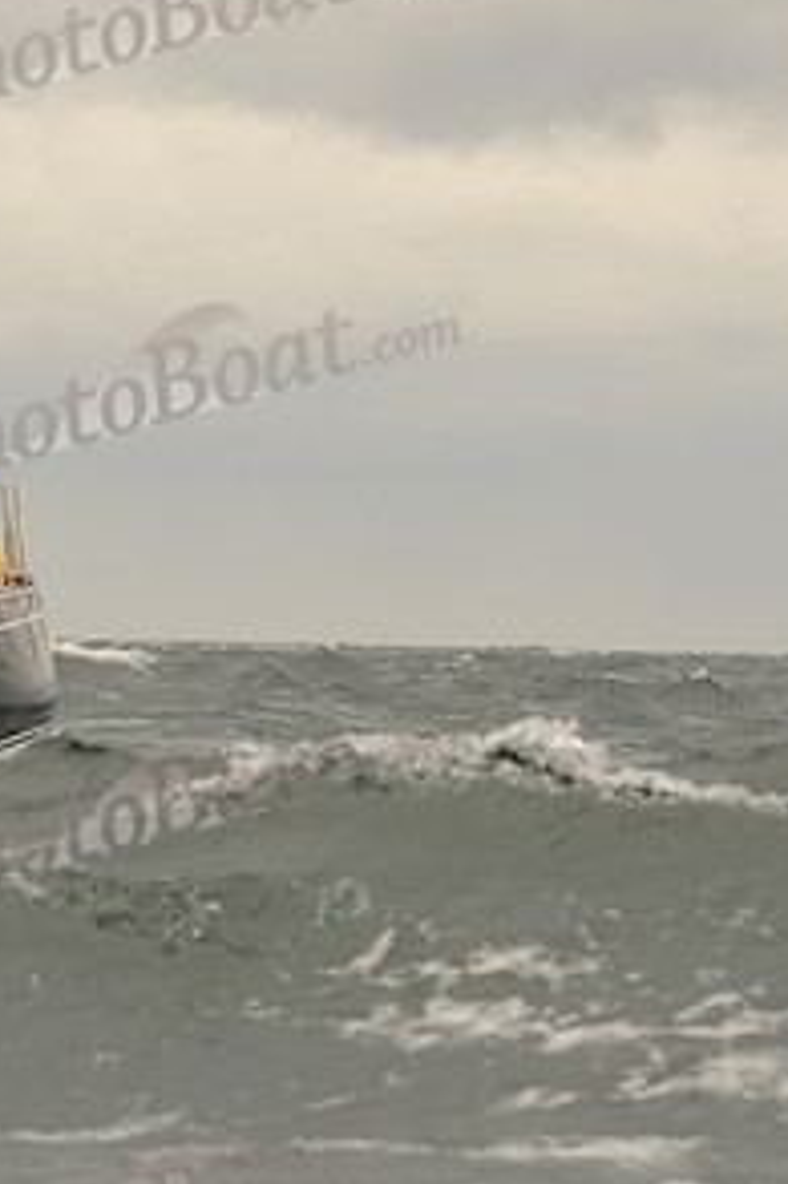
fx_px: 12194
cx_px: -315
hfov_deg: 3.7
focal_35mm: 371
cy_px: 653
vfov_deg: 5.6
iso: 200
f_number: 5.6
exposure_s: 1/1000
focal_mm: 125
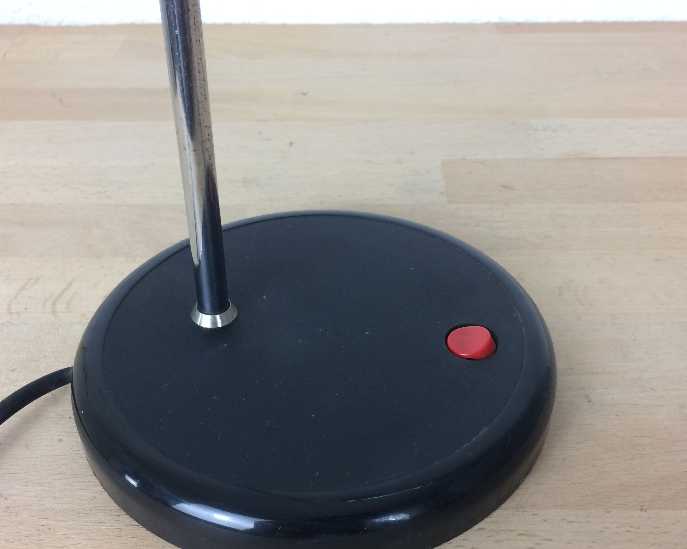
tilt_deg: -39.0
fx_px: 732
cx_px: 357
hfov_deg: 50.3
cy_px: 318
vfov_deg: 41.0
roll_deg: -0.1
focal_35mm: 36
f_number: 2.2
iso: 64
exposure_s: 1/33
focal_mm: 4.15
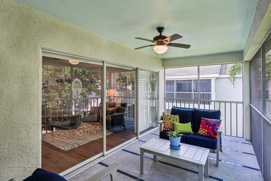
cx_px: 147
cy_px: 85
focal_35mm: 20
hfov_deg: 85.0
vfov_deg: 62.9
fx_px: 147
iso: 400
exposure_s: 1/50
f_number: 8
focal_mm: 16.5
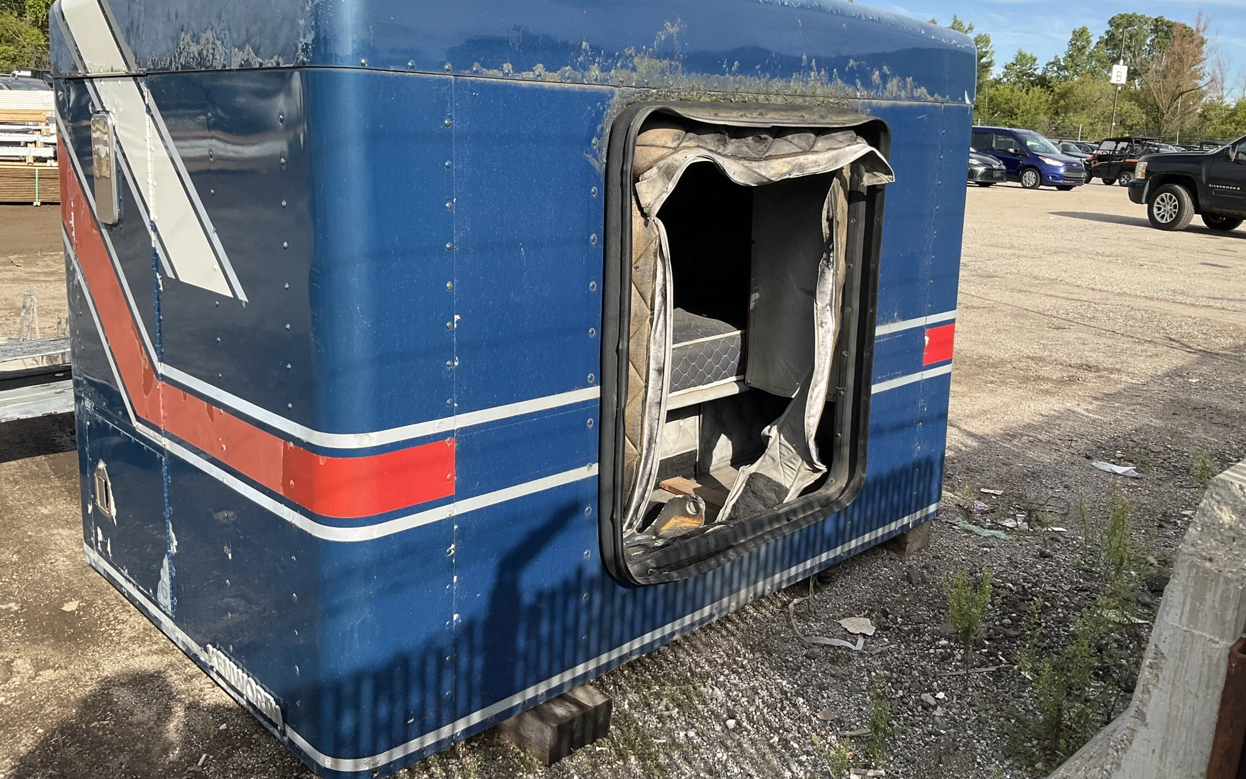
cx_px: 622
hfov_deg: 61.2
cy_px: 312
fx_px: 1053
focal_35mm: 31
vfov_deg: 40.4
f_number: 1.8
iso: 25
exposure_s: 1/1076
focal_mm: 3
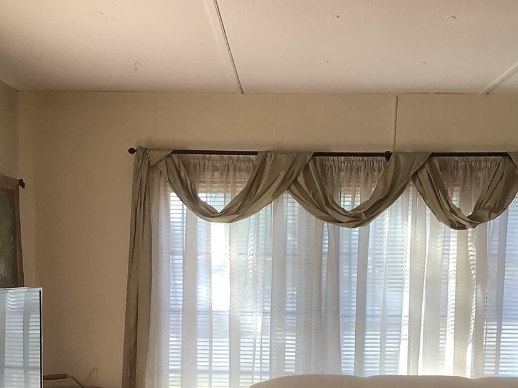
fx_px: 898
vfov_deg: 23.6
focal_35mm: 60
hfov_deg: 32.2
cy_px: 367
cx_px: 245
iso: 50
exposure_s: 1/60
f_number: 2.4
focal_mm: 3.3
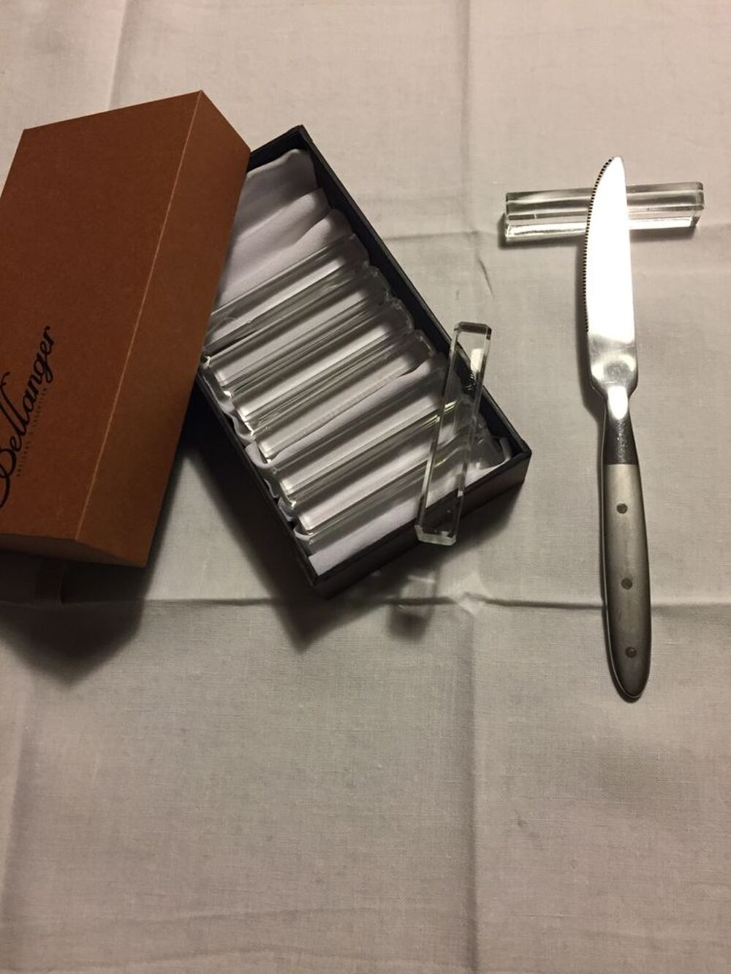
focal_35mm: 29
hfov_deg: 48.2
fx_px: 816
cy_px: 487
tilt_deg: -72.3
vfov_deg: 61.7
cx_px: 366
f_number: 2.2
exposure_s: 1/33
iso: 250
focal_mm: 4.15
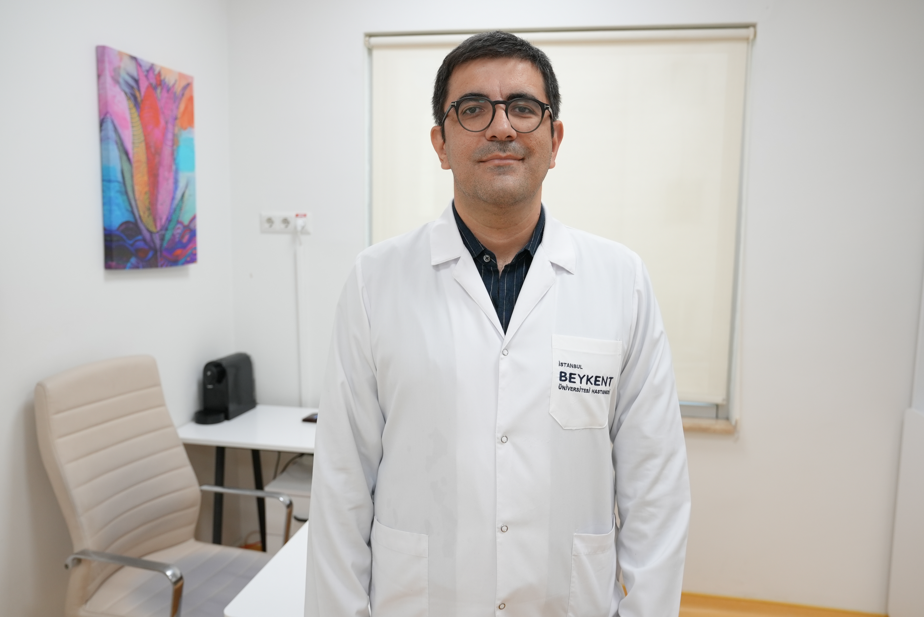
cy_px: 308
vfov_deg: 45.0
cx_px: 462
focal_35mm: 29
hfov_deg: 63.6
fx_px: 745
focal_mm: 29
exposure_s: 1/160
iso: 800
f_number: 4
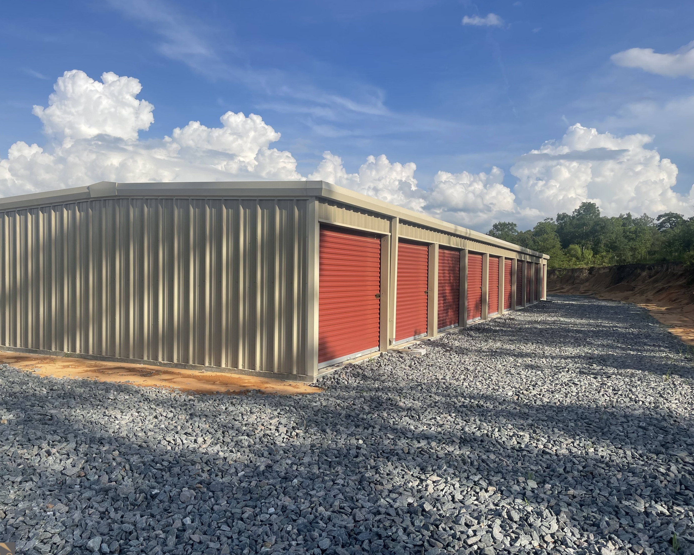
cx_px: 313
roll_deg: -1.4
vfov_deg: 53.2
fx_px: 555
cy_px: 283
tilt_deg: -0.8
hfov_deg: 63.9
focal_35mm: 27
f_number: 1.6
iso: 32
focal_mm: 5.1
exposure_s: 1/4049
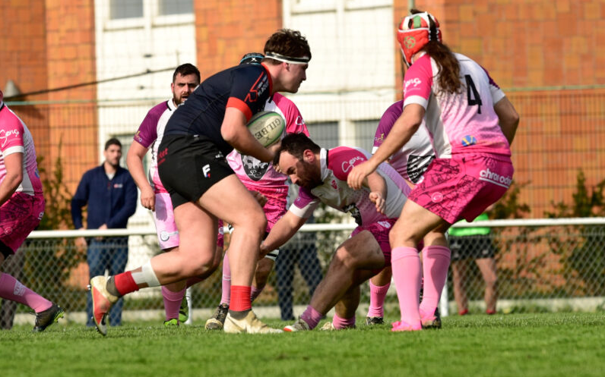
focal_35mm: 205
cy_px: 188
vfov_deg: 6.4
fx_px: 3379
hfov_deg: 10.2
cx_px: 303
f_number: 3.5
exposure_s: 1/2500
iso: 250
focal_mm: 200
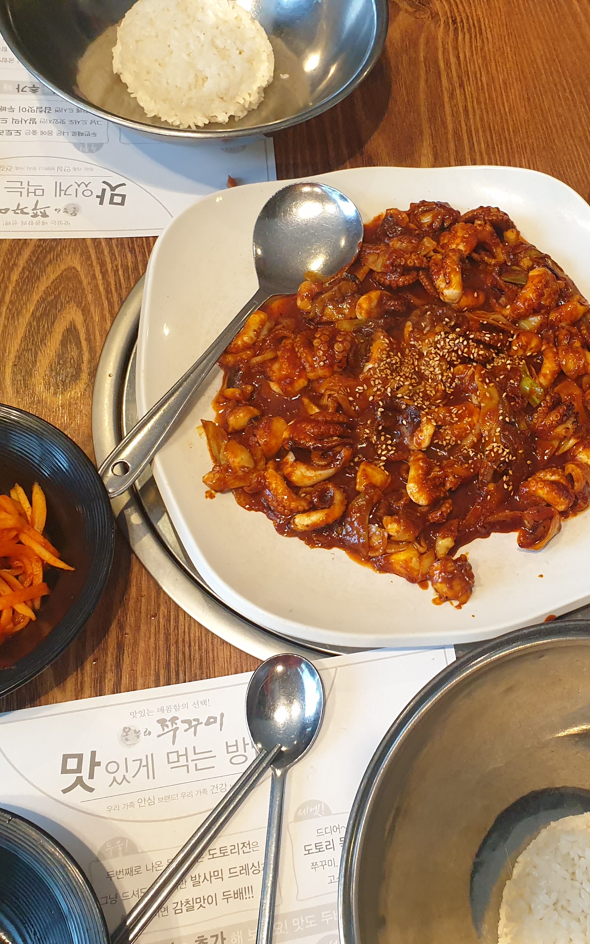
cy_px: 475
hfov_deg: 33.4
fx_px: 952
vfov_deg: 52.7
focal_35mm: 37
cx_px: 473
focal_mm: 4.3
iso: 250
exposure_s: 1/60
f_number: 2.4
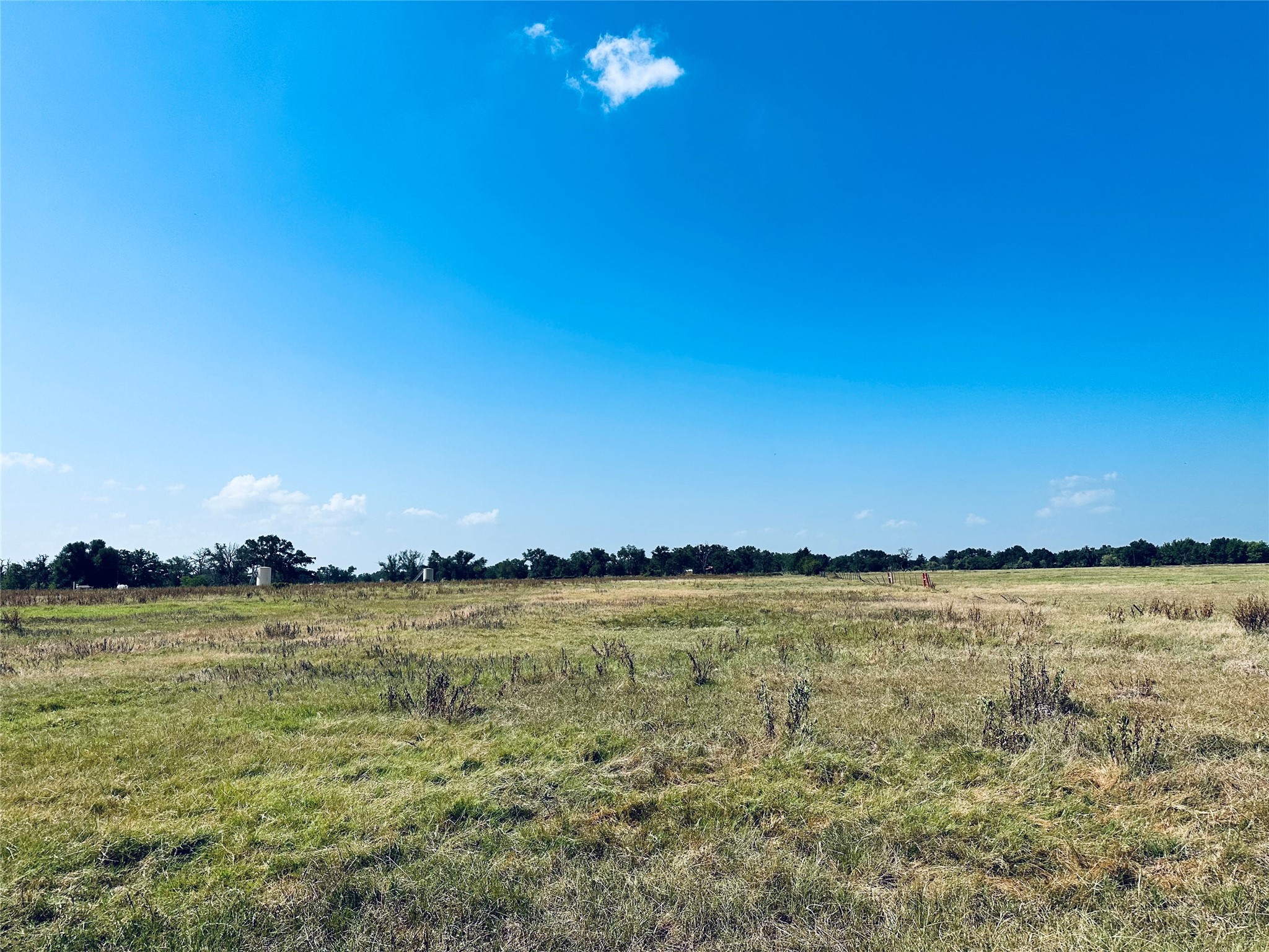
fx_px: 880
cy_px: 476
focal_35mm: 24
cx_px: 634
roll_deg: +1.2
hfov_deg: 71.6
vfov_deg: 56.8
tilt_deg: +6.1
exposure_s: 1/7576
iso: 80
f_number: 1.78
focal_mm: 6.86
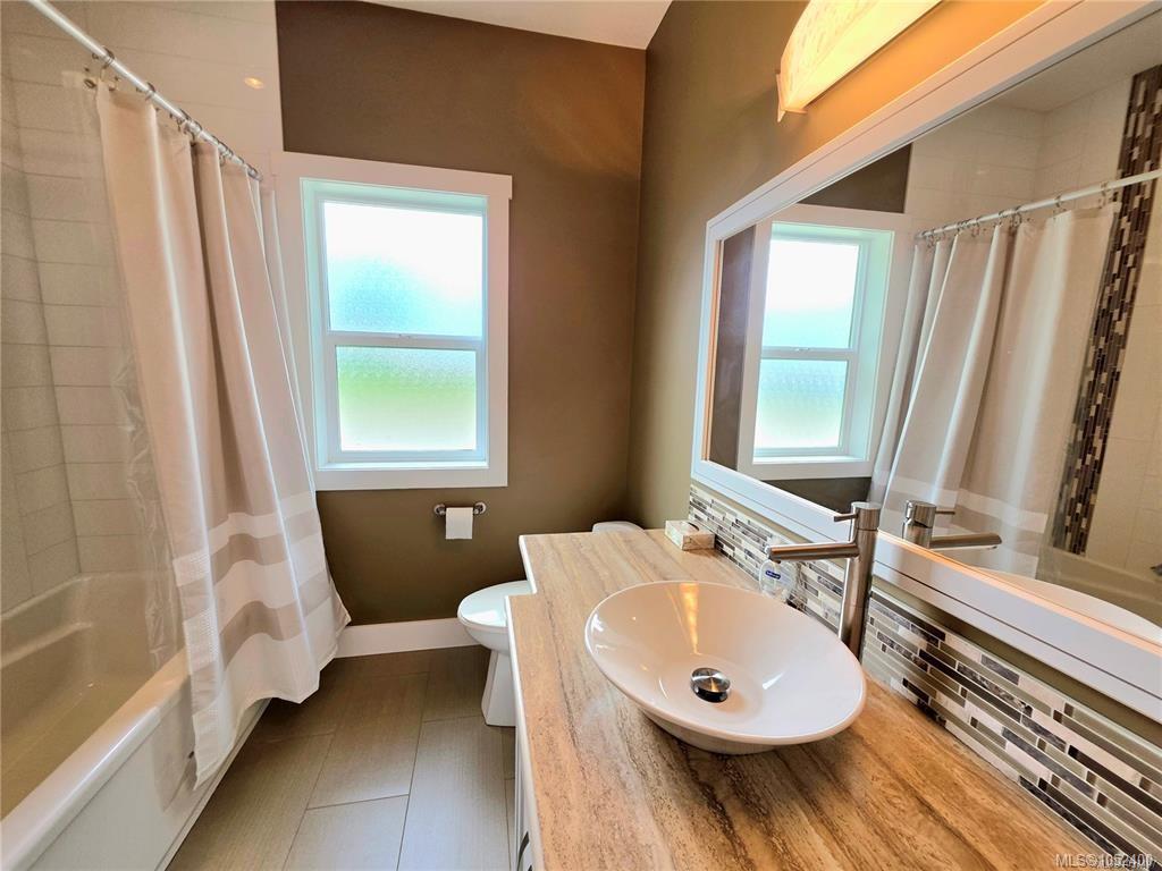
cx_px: 581
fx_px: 436
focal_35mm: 13
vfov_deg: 89.9
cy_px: 436
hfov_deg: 106.2
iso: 32
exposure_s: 1/120
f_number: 1.9
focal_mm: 2.2
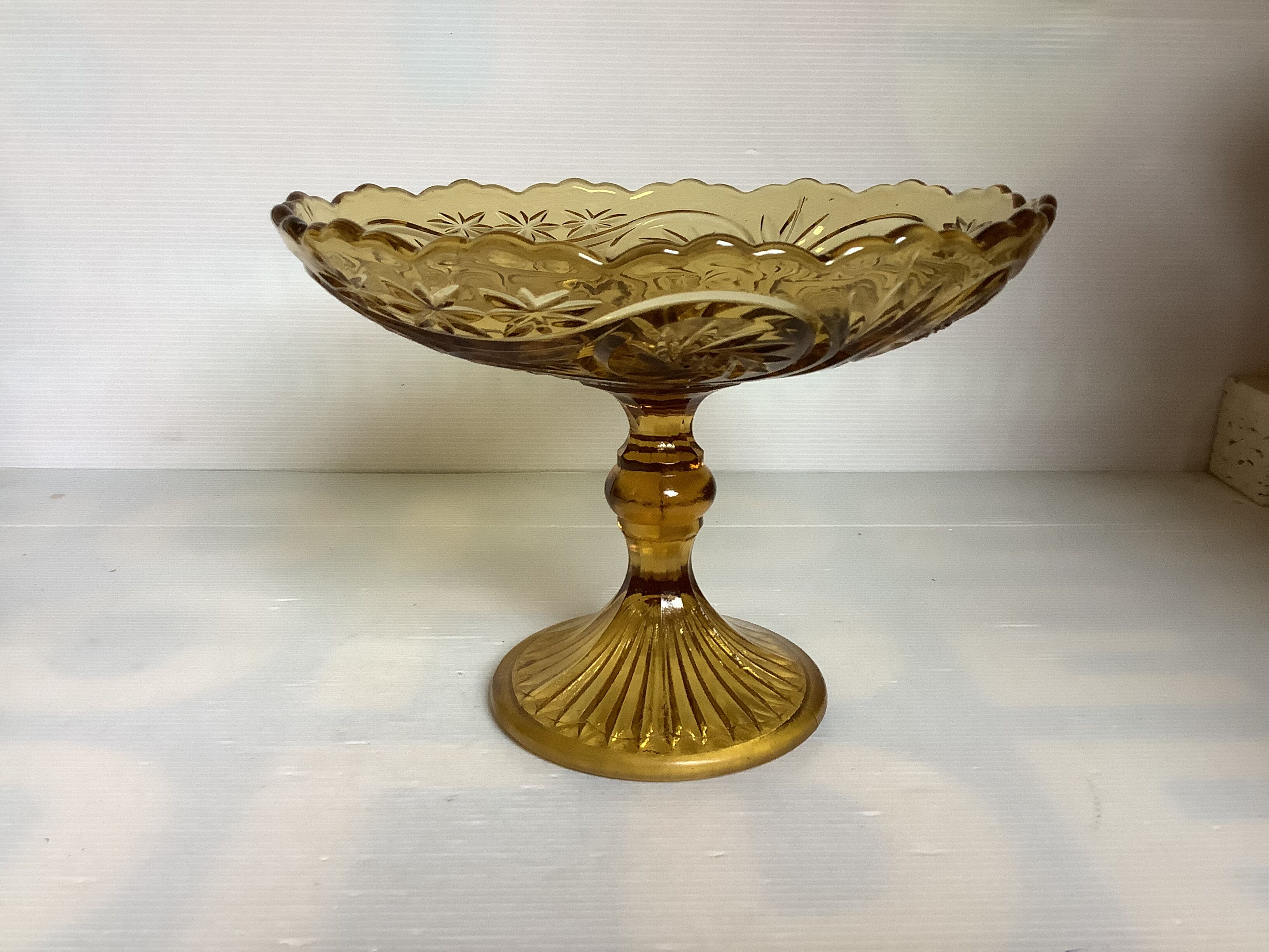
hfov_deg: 58.4
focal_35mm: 31
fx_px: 1136
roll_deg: +0.3
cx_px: 634
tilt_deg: -16.2
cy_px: 476
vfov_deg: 45.4
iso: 125
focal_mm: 3.3
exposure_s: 1/60
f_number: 2.4
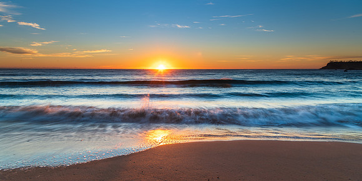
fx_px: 244
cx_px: 181
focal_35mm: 26
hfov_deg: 73.0
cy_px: 60
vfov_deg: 40.1
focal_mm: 24
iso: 50
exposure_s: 1/2.5
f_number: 14
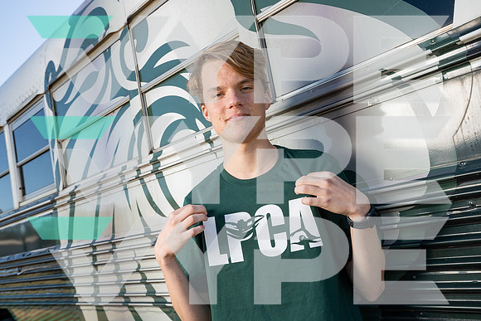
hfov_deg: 53.1
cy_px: 160
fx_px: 481
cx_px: 240
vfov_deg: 36.9
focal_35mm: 36
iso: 320
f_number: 8
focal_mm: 36
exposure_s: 1/250
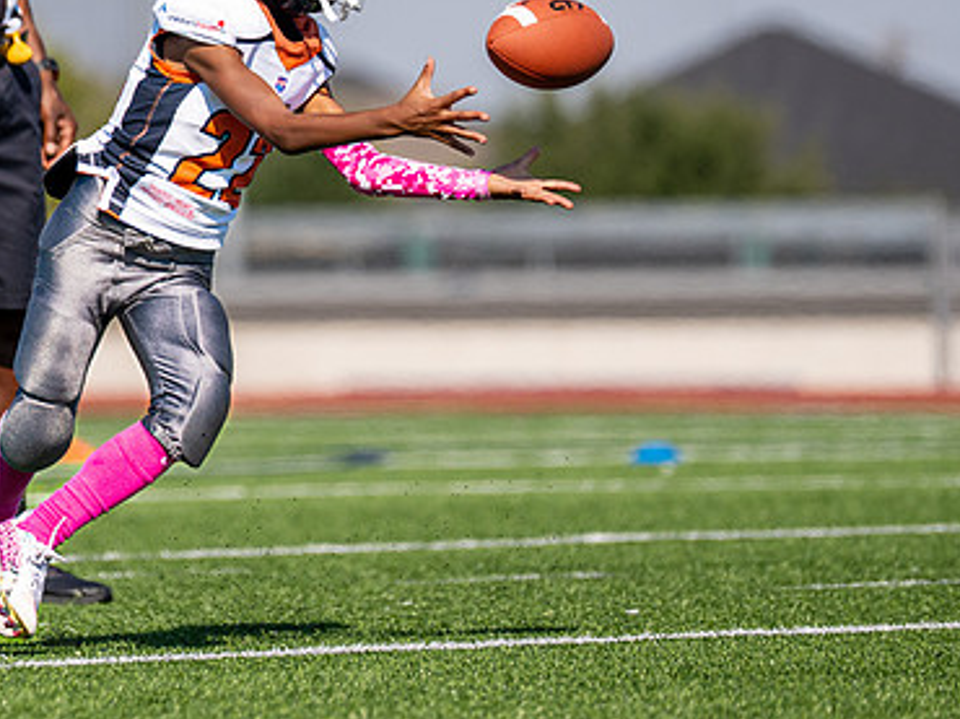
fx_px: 13747
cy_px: 105
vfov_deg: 3.0
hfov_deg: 4.0
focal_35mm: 496
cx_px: 51
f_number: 2.8
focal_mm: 200
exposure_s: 1/3200
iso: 100
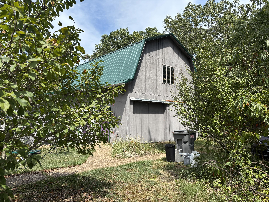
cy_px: 101
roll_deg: -0.9
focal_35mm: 26
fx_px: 202
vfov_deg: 53.1
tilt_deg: +4.8
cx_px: 134
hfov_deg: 67.3
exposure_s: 1/1845
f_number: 1.6
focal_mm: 5.96
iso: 50
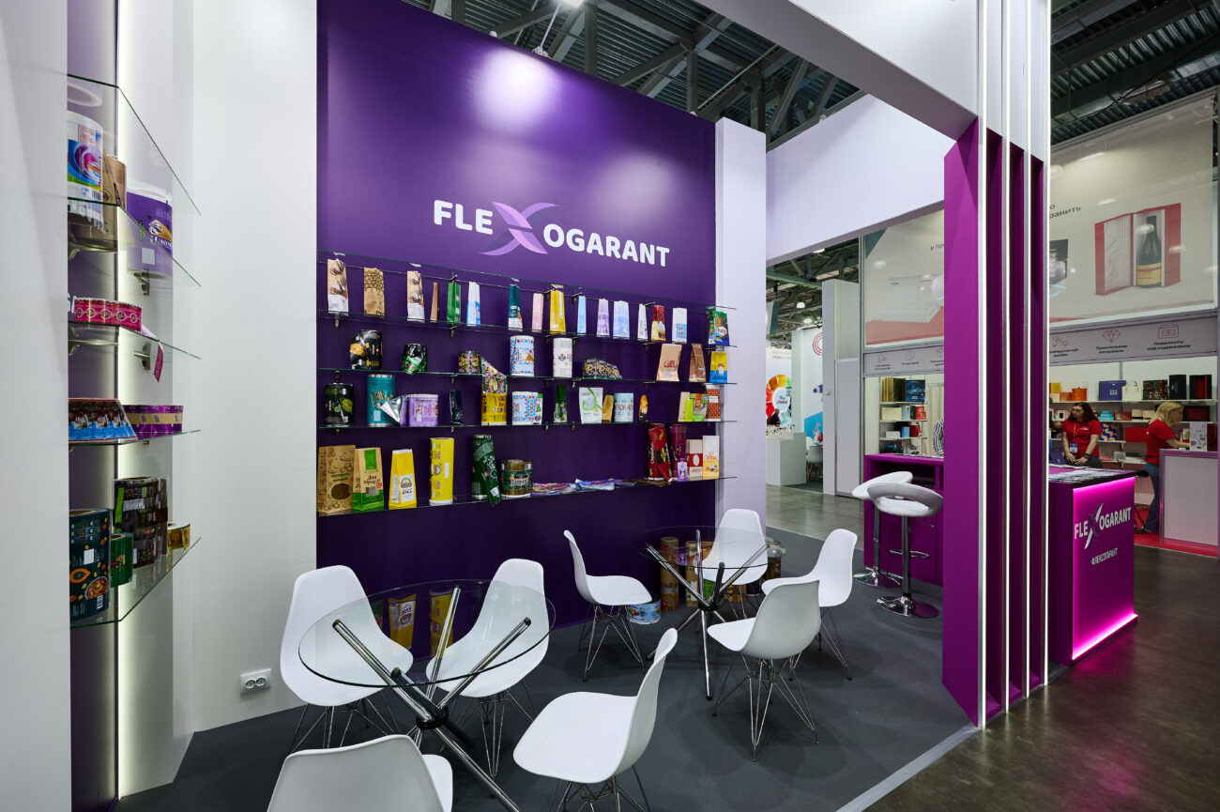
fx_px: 542
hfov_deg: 96.8
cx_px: 610
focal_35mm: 16
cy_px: 406
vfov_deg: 73.7
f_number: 8
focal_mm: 16
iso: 250
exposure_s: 1/15
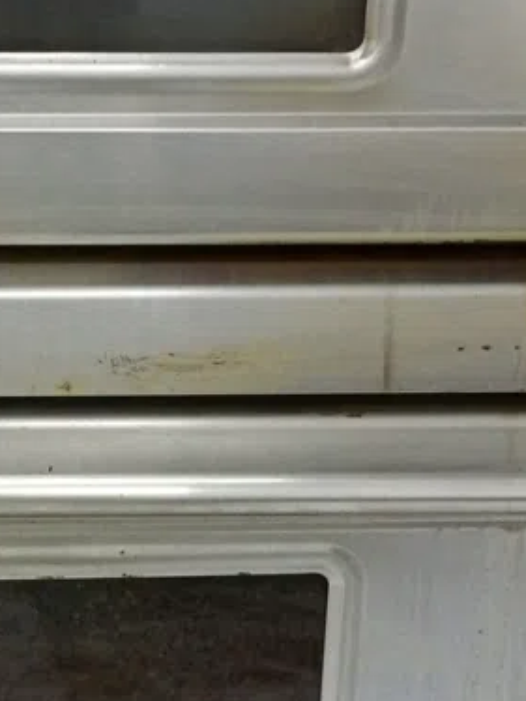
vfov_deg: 21.2
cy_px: 588
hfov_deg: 15.9
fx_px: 1845
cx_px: -6
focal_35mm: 91
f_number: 1.79
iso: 597
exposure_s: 1/100
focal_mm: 4.69
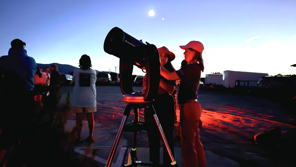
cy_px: 86
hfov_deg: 69.8
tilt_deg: +0.8
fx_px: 212
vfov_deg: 42.9
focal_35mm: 27
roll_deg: -0.9
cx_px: 153
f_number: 1.78
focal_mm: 6.76
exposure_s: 1/5
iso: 4000
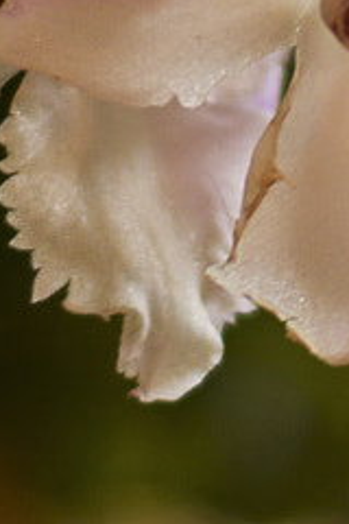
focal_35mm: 499
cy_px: -251
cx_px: 471
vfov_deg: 4.1
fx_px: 7256
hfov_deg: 2.8
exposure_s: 1/100
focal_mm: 50
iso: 100
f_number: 1.8
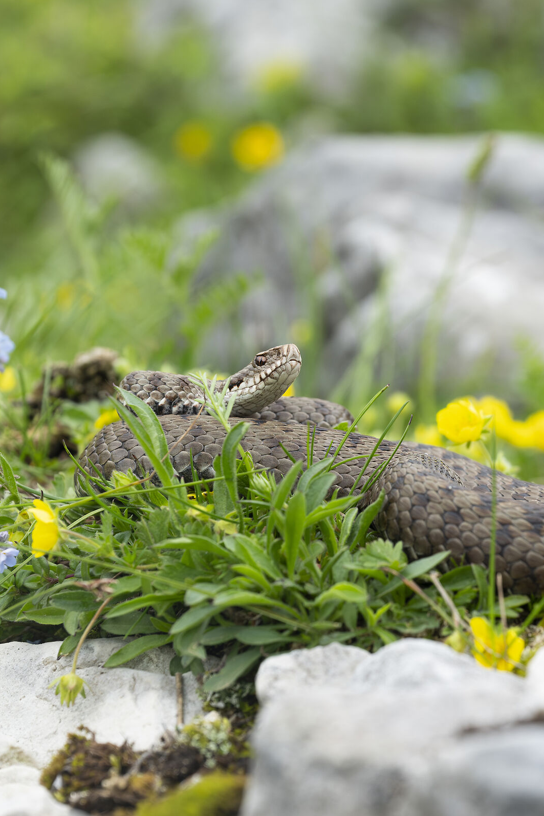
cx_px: 445
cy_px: 408
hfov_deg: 8.8
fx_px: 3514
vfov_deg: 13.3
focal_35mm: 155
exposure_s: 1/400
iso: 1400
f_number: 8
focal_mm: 103
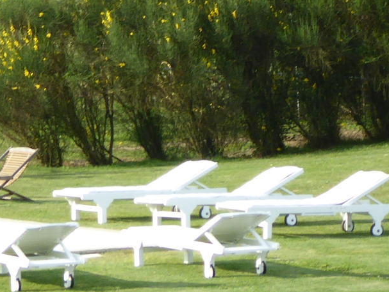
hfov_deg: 4.3
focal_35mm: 451
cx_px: -315
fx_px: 5071
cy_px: 30
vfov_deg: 3.3
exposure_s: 1/160
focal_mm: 17.5
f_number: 5
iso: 100
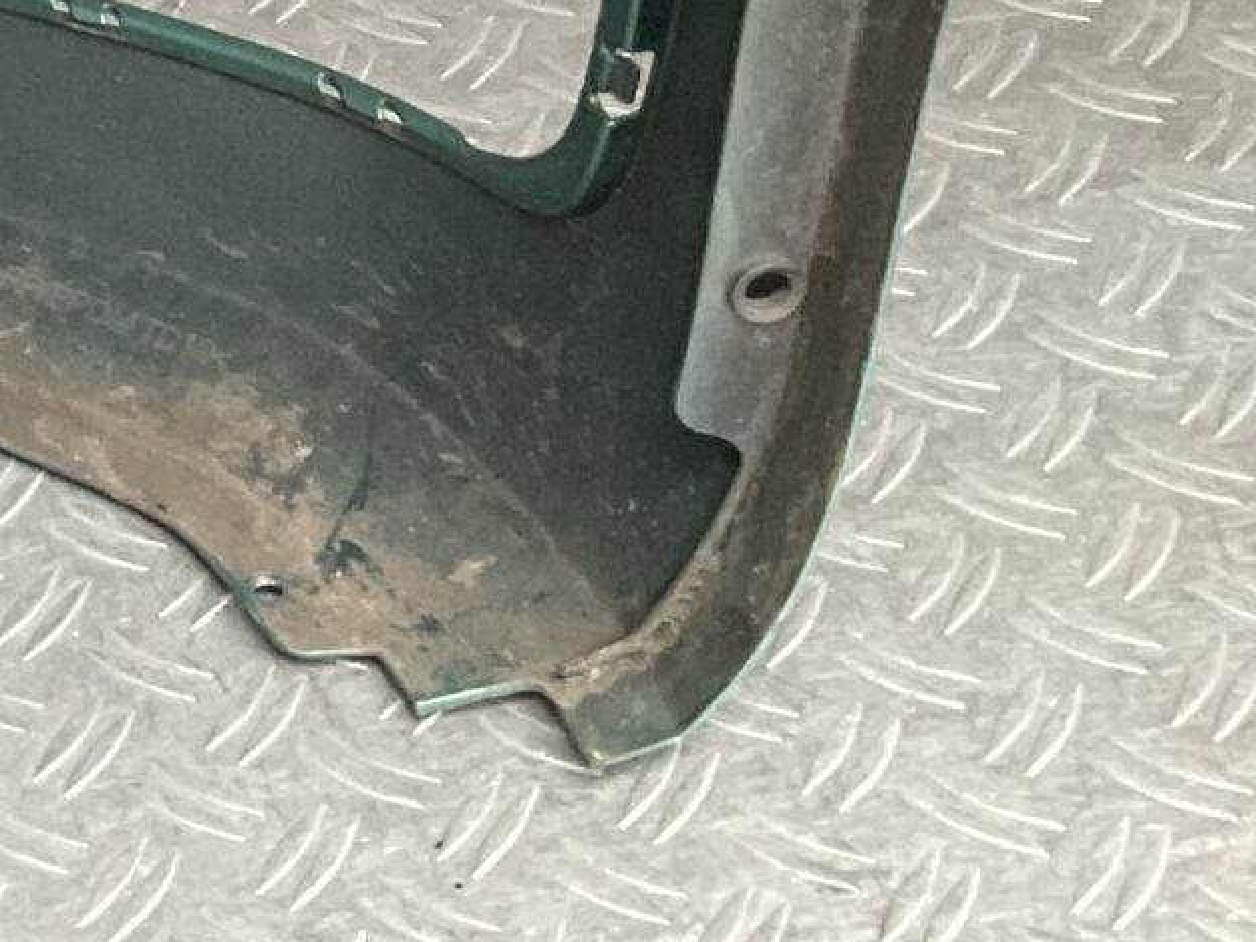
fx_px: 4318
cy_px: -872
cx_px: -1014
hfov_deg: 14.5
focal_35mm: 119
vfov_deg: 11.4
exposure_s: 1/50
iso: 64
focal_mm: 3
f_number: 1.8
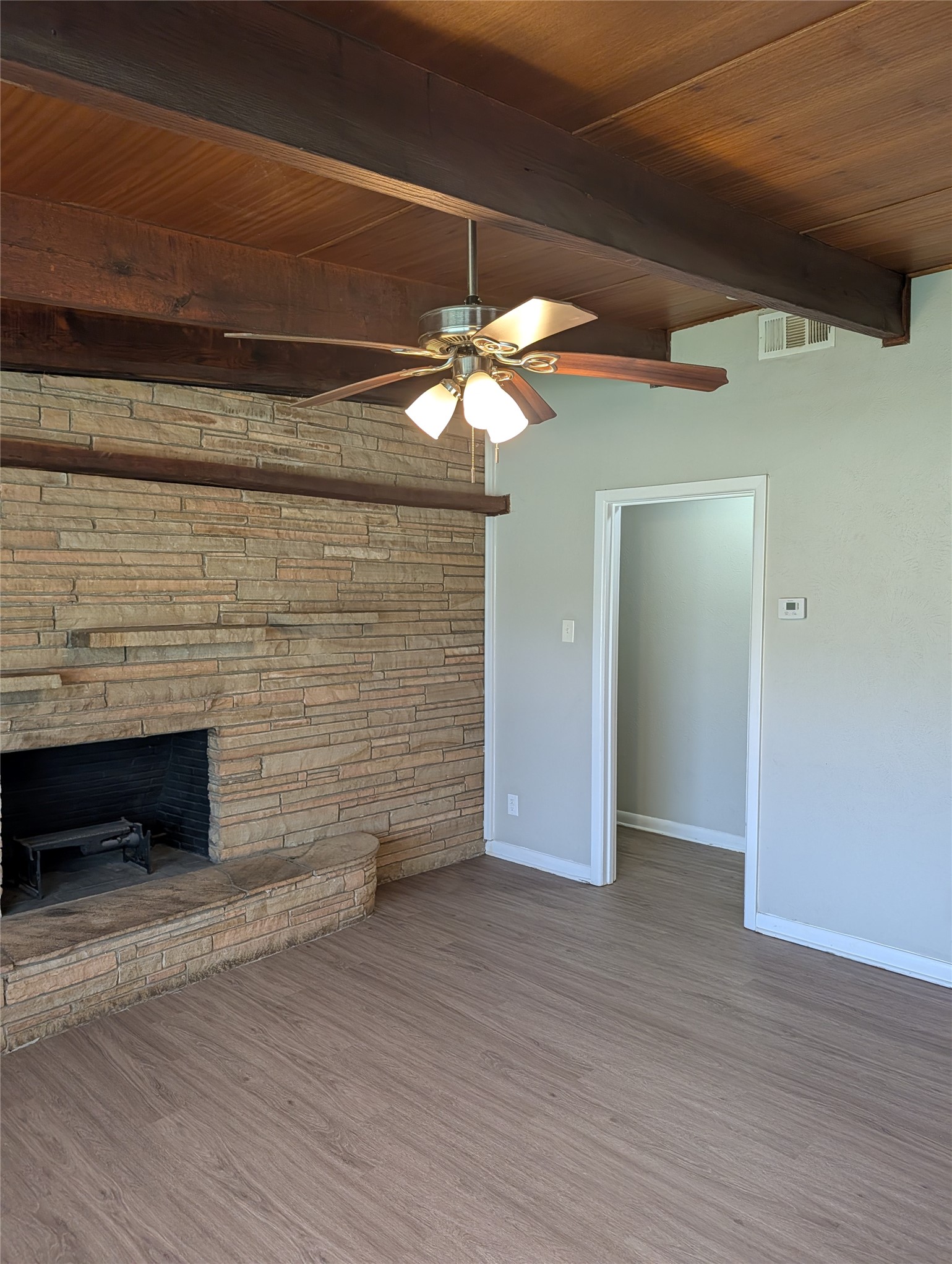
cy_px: 632
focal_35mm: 24
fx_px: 878
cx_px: 476
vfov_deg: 71.5
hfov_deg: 57.0
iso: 127
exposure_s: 1/120
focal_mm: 6.9
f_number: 1.68
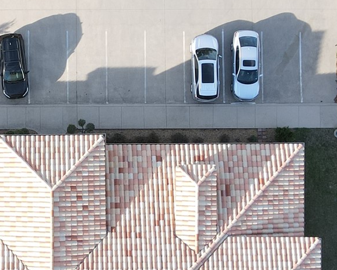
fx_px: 828
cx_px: 45
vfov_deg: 18.5
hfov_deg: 22.5
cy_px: 141
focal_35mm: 83
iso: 100
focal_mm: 4.5
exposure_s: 1/160
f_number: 2.8
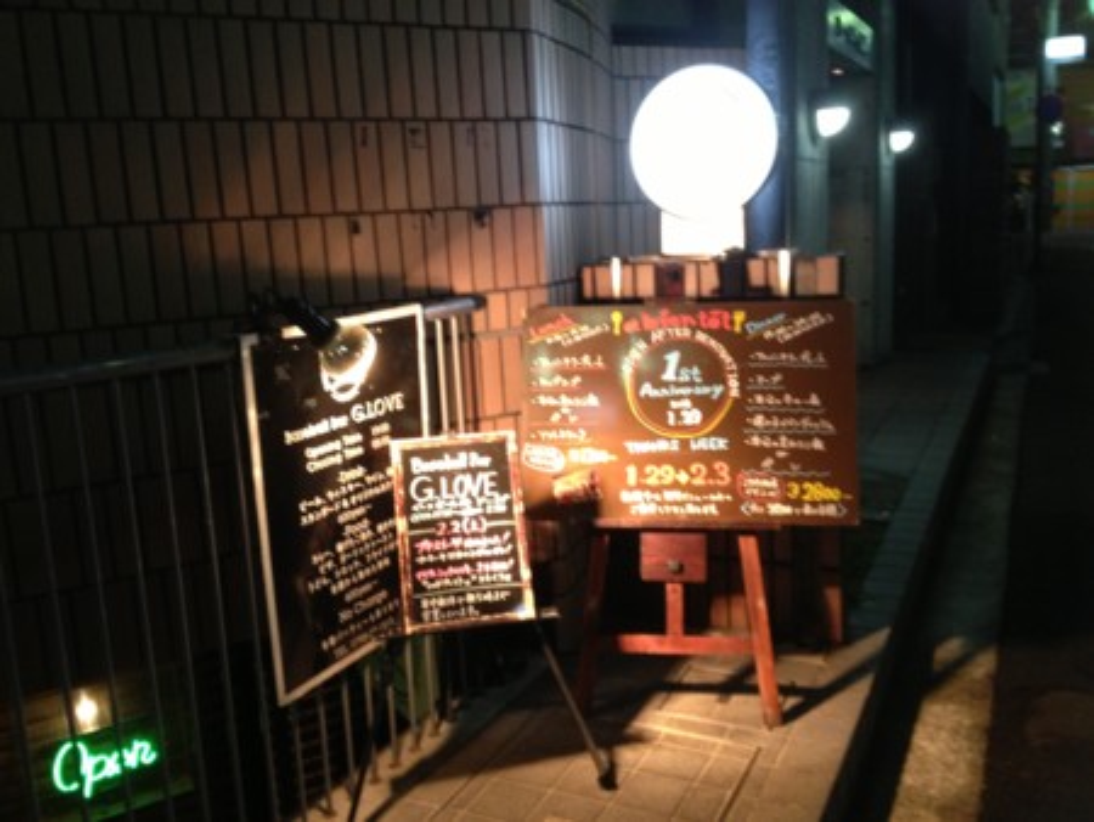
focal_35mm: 35
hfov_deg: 52.6
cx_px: 547
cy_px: 411
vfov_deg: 40.7
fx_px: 1107
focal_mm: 4.28
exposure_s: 1/20
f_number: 2.4
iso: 250
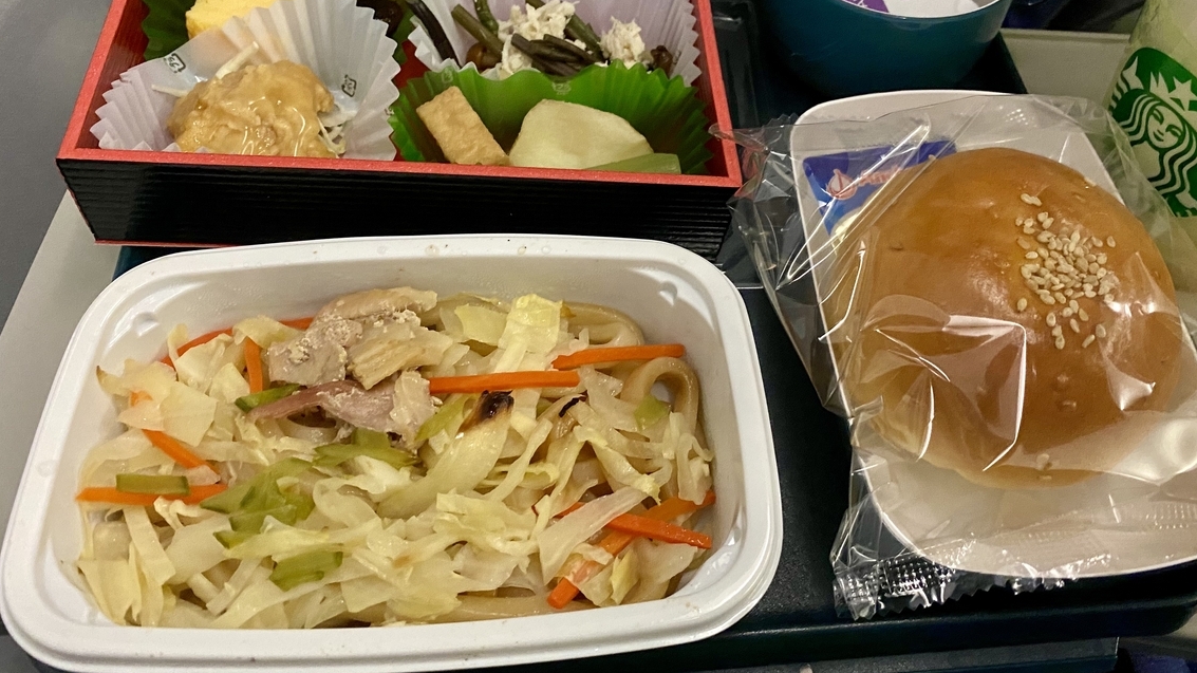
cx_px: 618
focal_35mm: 30
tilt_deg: -51.4
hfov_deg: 64.3
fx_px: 952
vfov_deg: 38.7
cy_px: 264
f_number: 1.8
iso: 800
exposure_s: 1/29
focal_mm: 4.25
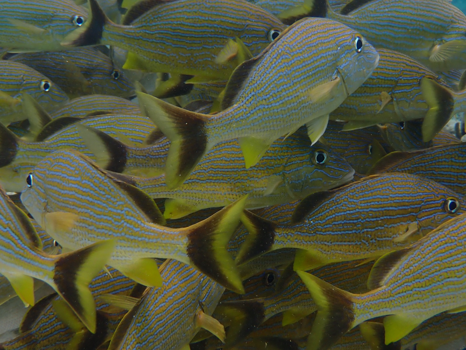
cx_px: 233
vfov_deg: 30.9
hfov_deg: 40.4
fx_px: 633
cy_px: 175
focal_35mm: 47
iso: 100
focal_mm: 8.4
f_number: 4.5
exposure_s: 1/320
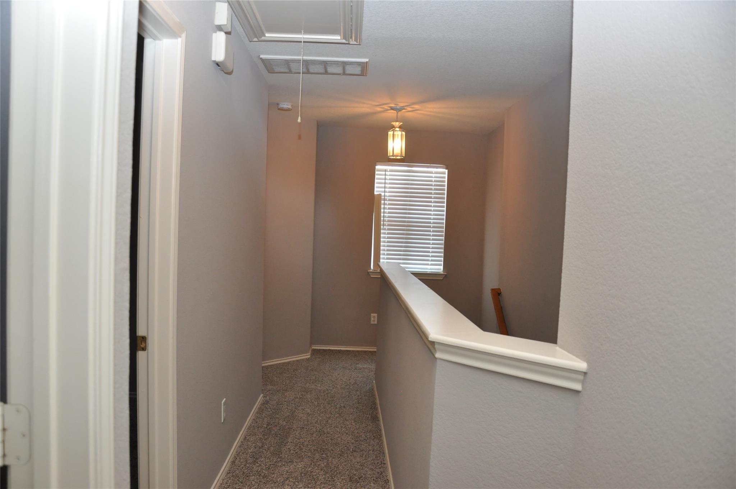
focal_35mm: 27
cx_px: 368
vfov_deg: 47.8
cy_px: 244
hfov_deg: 67.4
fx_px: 551
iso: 800
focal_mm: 18
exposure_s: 1/60
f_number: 4
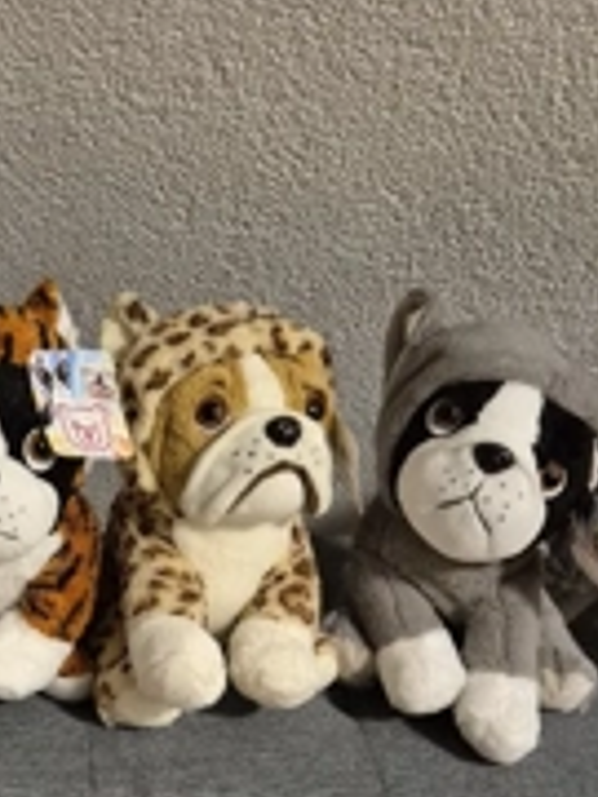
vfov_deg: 35.7
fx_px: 1175
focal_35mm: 51
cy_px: 682
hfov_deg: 27.4
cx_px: 40
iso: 1250
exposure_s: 1/100
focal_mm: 5.4
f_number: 1.8
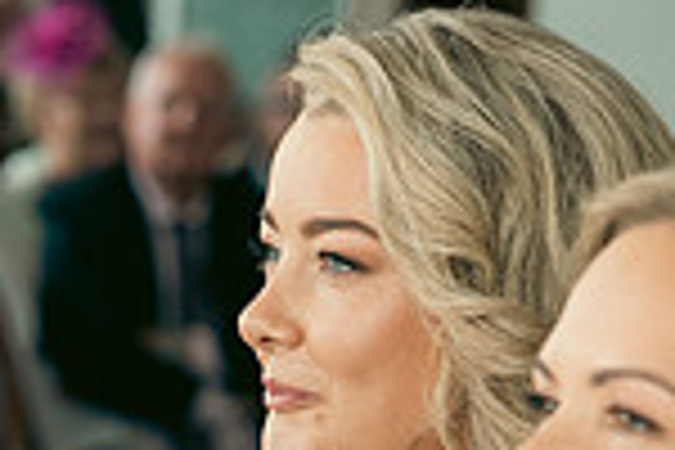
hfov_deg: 7.6
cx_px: 360
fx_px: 5062
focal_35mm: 270
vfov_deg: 5.0
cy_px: 704
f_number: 3.5
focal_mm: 70
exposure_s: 1/160
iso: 500
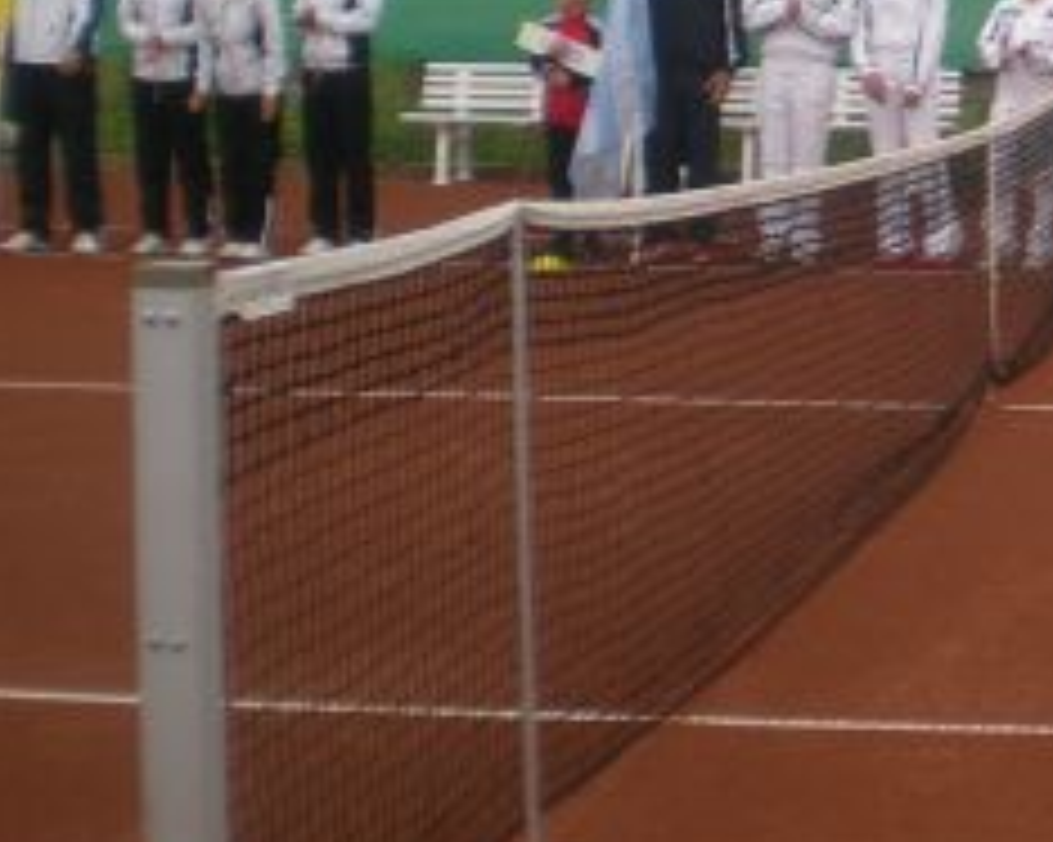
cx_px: 1323
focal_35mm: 95
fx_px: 2959
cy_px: 45
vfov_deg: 15.9
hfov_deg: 18.9
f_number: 3.1
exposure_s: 1/163
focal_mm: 6.3
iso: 50
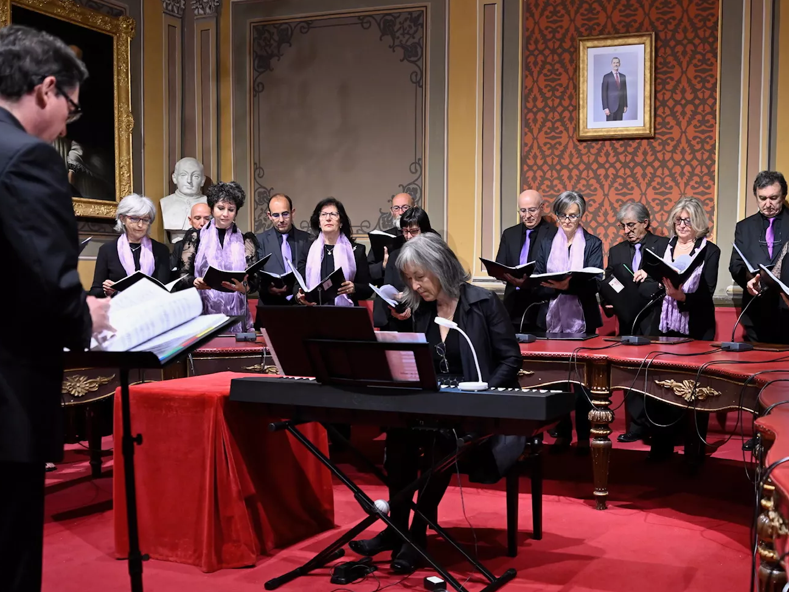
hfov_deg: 44.2
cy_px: 375
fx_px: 935
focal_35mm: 41
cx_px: 596
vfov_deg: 34.9
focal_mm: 24
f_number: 2.8
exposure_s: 1/125
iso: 1250
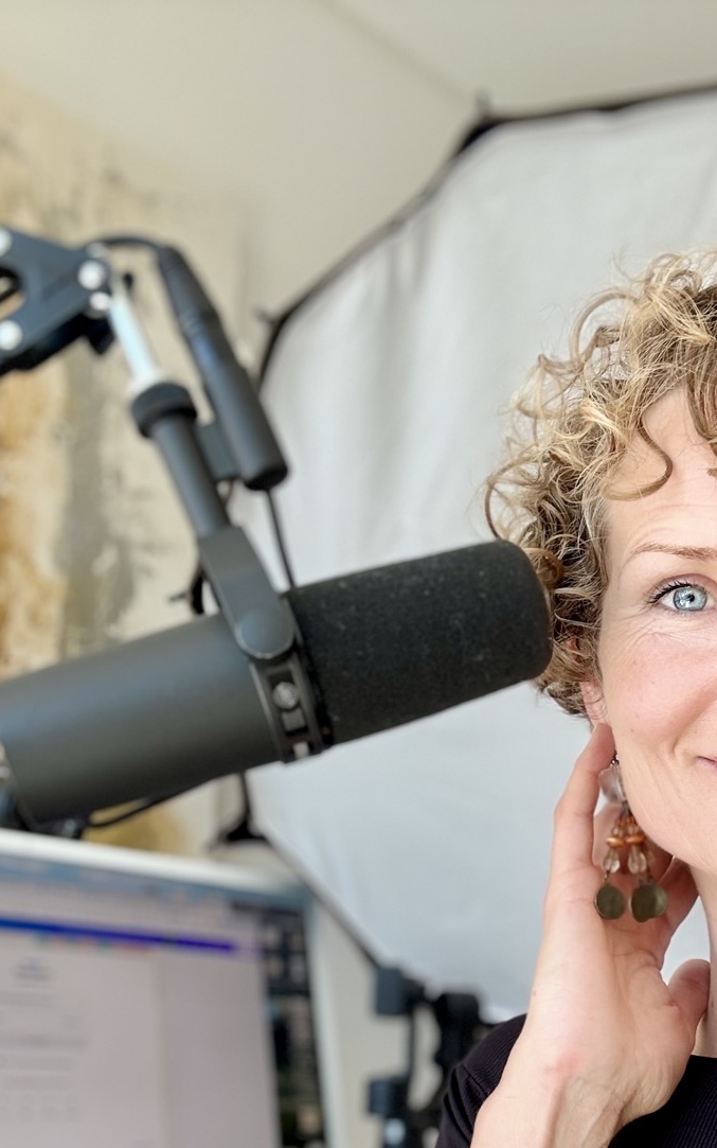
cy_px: 845
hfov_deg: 27.1
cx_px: 519
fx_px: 1469
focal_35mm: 47
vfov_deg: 41.5
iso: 20
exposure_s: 1/154
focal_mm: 2.69
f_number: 1.9
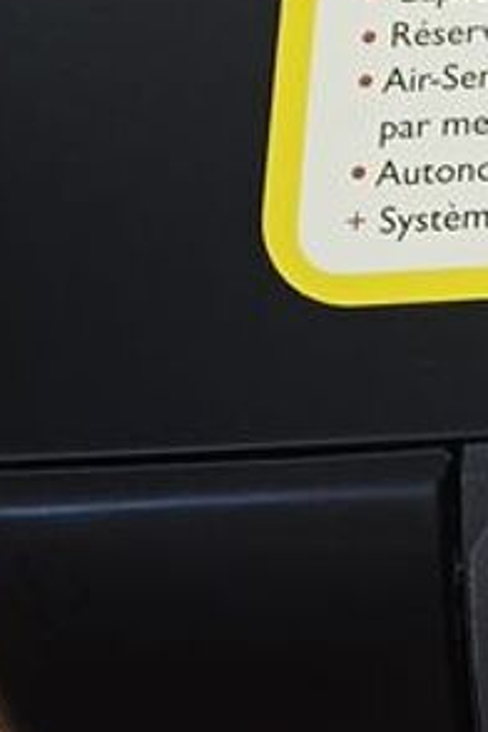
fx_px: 2399
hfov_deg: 10.1
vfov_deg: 17.1
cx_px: 1175
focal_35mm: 118
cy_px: 68
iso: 320
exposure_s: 1/50
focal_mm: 4.65
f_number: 1.8
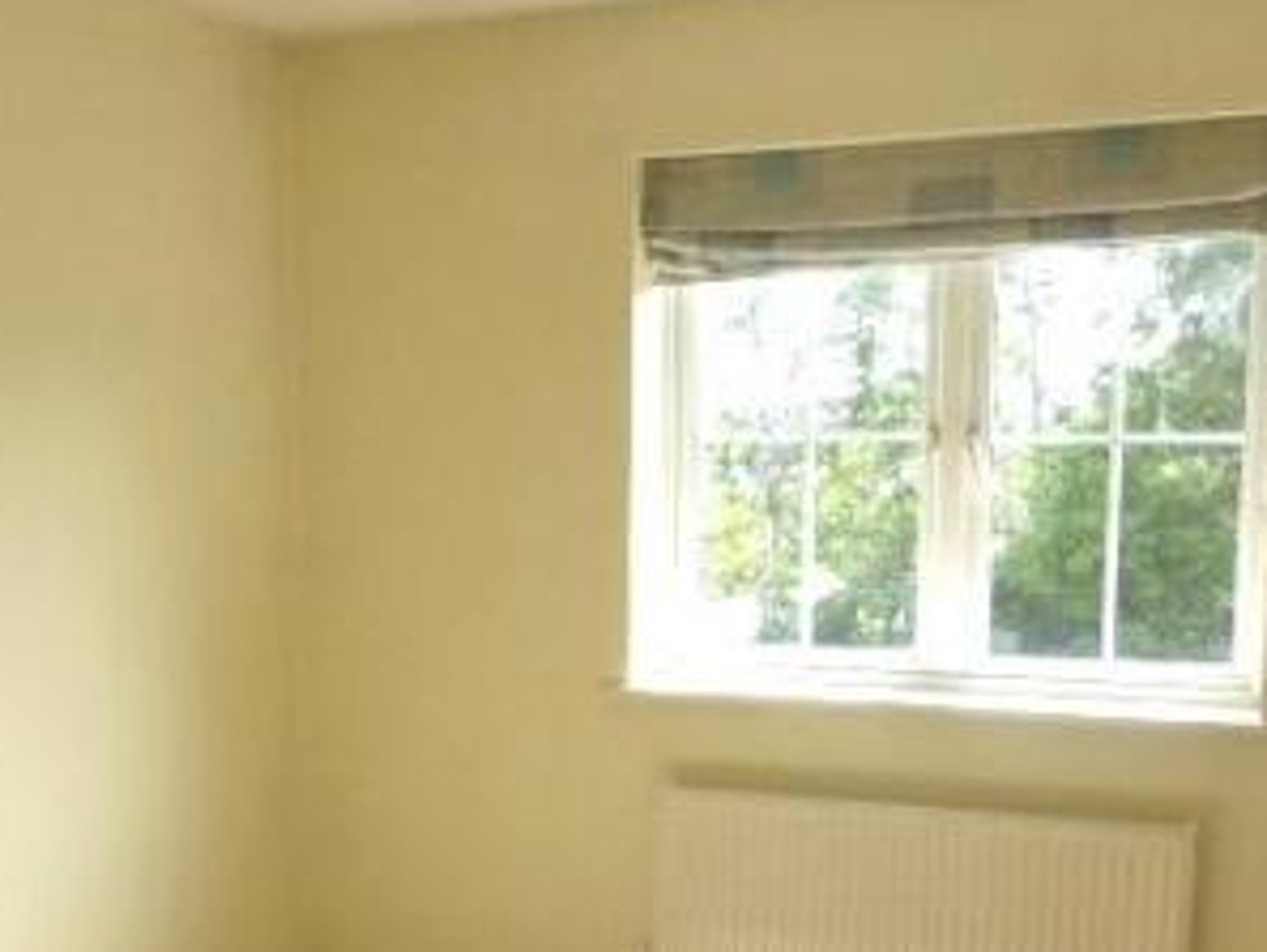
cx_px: 531
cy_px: 783
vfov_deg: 28.9
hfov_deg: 38.8
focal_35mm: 49
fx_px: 1794
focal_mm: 4.4
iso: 100
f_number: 3.5
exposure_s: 1/125
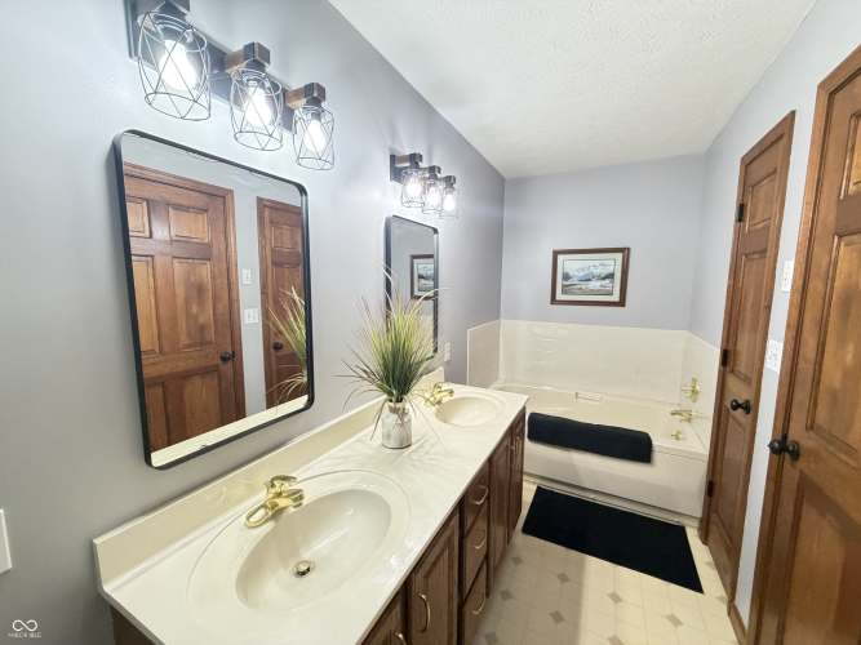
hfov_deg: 102.1
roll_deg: +0.1
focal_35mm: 14
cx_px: 430
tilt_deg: -5.8
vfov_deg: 85.7
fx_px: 348
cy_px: 322
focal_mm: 2.22
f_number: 2.2
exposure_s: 1/60
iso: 500
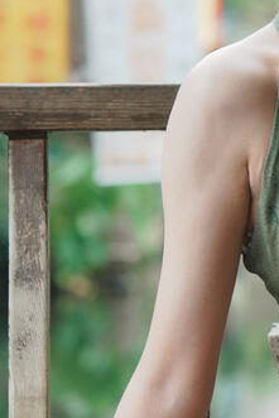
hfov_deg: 3.0
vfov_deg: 4.5
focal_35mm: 462
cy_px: -19
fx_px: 5365
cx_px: 545
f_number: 4
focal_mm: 85
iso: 640
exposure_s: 1/200
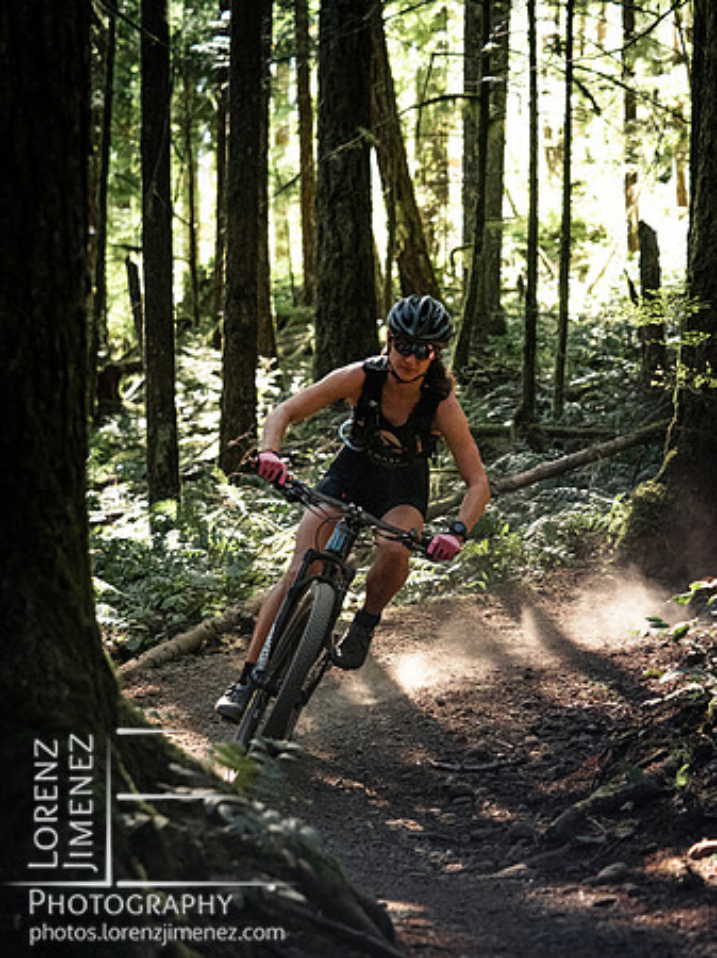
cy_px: 479
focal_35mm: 124
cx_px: 358
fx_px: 3428
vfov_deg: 15.9
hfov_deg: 11.9
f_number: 2.8
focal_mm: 62
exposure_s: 1/800
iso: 3200
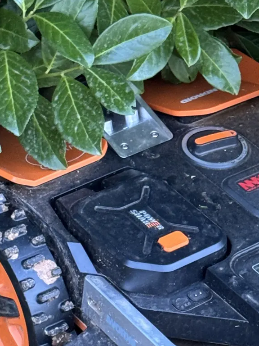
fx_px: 1596
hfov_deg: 9.3
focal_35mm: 160
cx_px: 175
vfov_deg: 12.3
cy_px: 280
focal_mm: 6.76
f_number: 1.78
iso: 500
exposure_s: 1/40
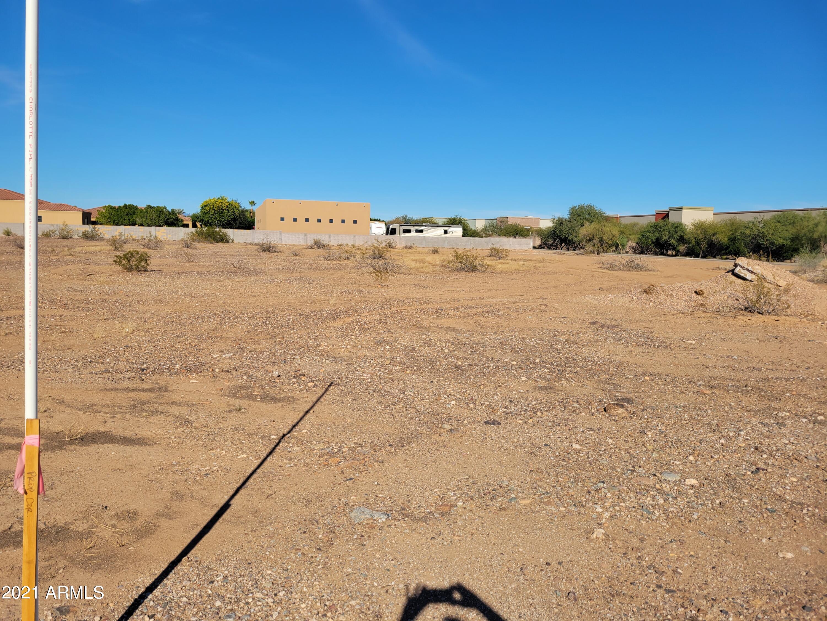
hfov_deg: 67.3
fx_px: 621
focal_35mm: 26
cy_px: 310
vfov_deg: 53.1
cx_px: 414
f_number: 1.8
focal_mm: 5.4
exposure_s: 1/3840
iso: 40
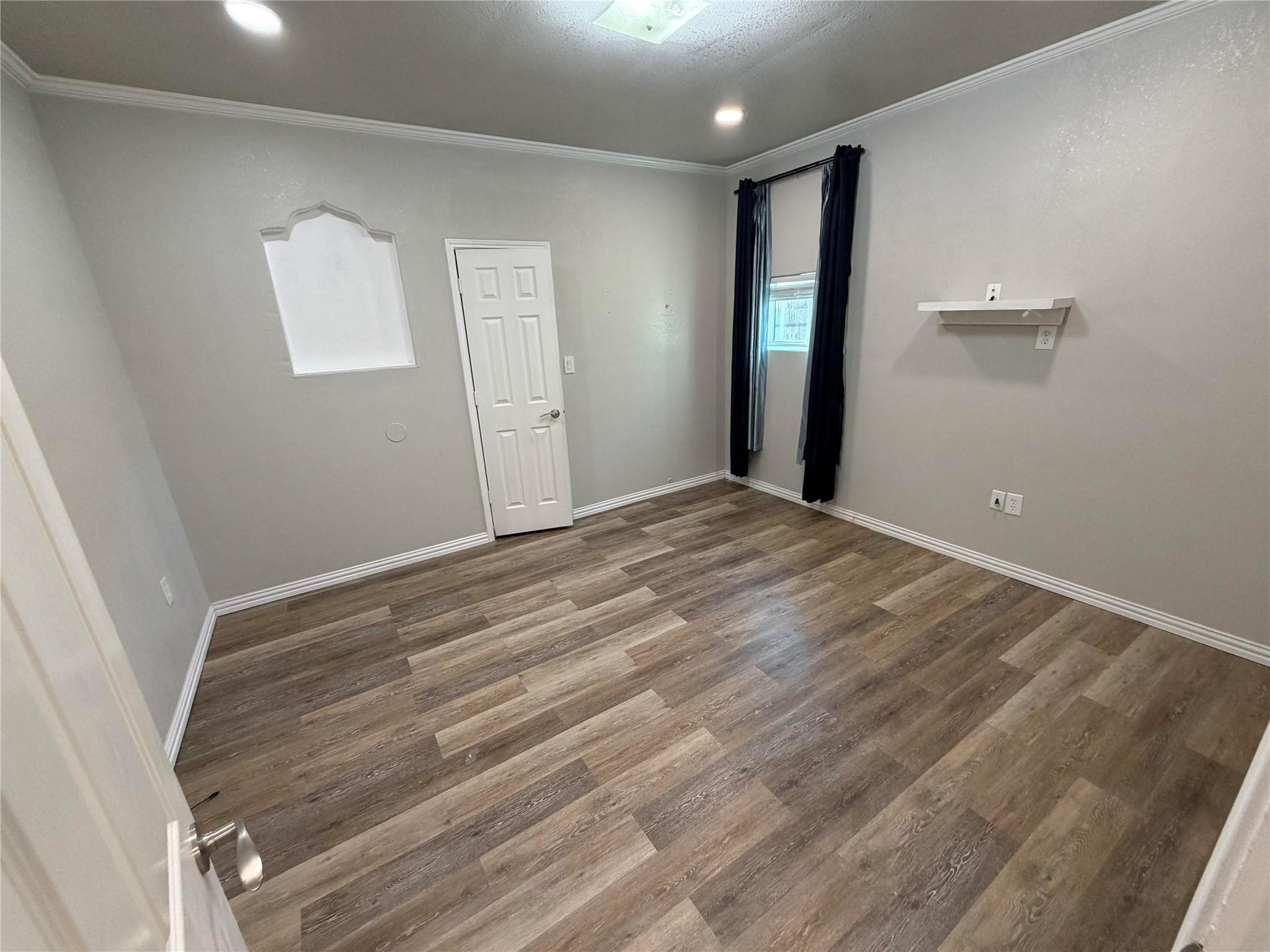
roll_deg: +2.9
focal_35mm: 14
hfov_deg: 102.1
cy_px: 476
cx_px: 635
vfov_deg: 85.7
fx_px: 514
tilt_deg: -17.9
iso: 160
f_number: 2.2
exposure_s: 1/60
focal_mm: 2.22
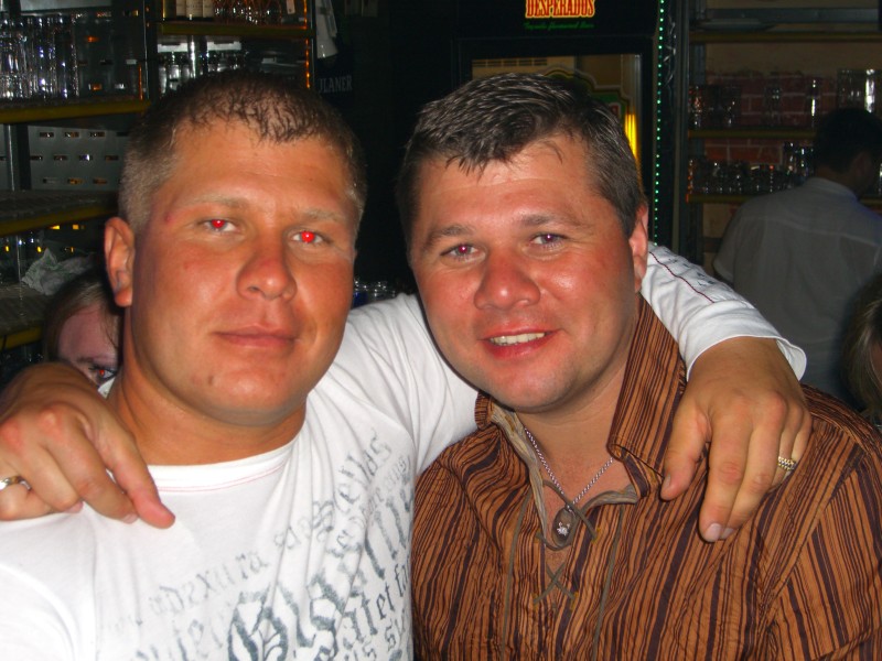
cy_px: 330
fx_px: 1452
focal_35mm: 57
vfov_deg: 25.7
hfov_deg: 33.8
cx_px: 441
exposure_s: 1/60
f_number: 3.6
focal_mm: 11.8
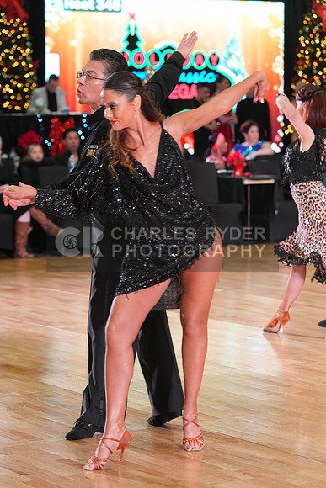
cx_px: 163
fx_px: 1629
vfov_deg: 17.1
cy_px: 244
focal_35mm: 120
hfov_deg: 11.4
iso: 2500
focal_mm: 120
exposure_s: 1/200
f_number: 4.5
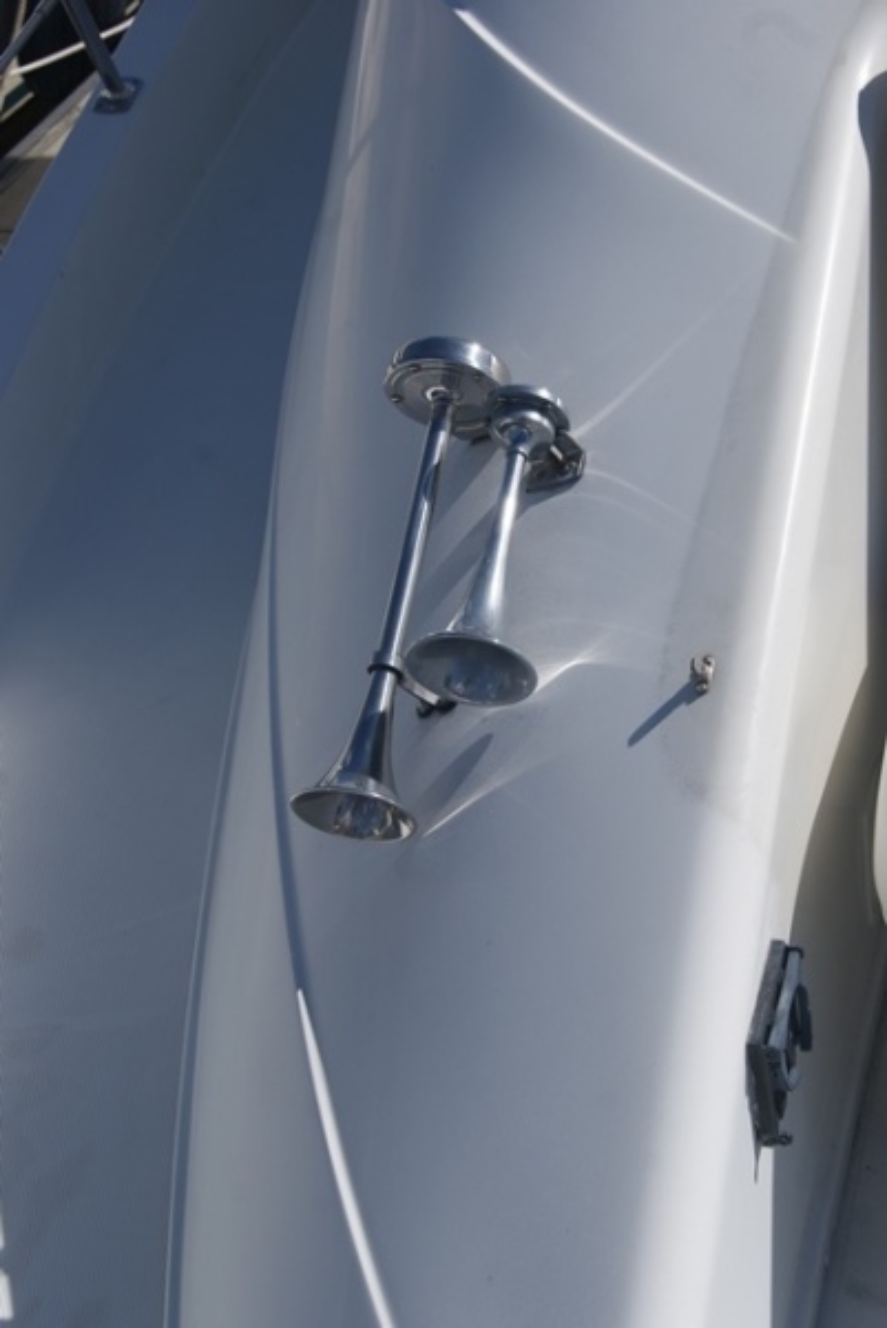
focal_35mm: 60
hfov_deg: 22.7
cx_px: 444
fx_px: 2213
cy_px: 664
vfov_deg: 33.4
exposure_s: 1/400
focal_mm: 40
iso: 100
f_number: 9
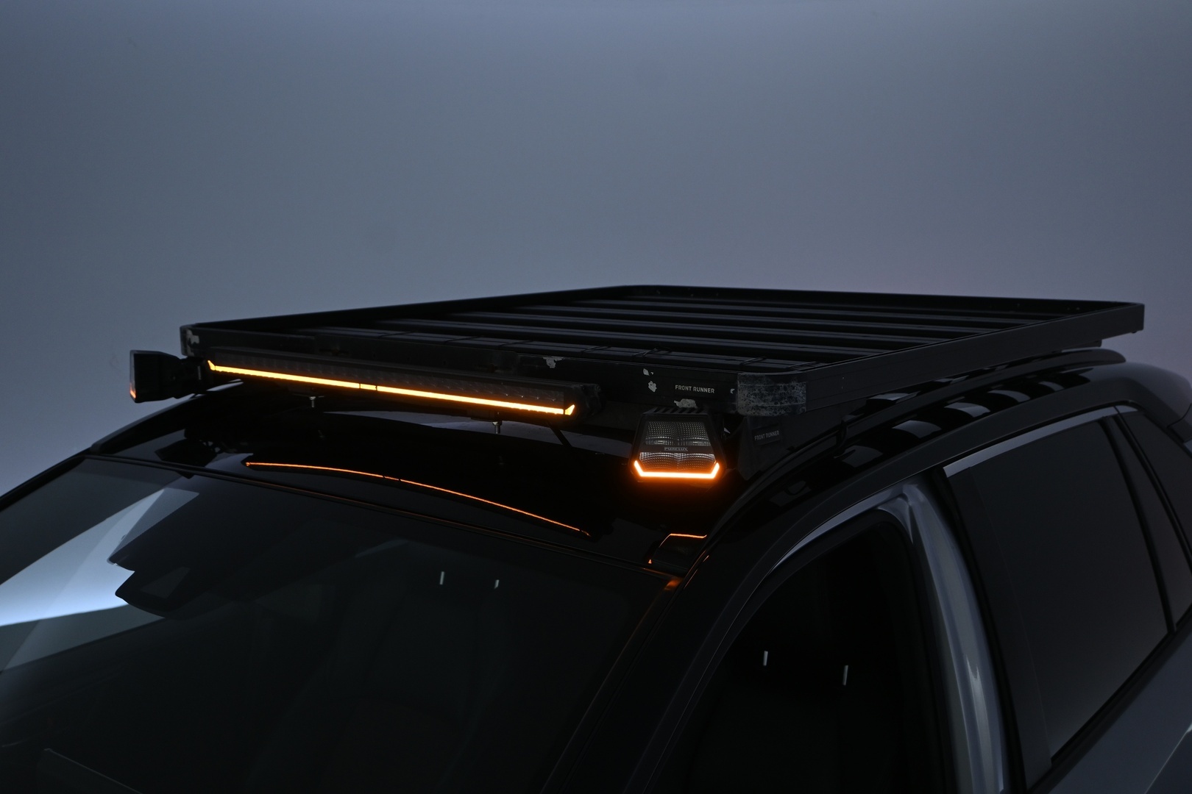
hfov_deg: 49.6
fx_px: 1291
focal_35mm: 39
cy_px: 397
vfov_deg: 34.2
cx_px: 596
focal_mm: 26
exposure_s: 1/80
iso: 400
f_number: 4.5
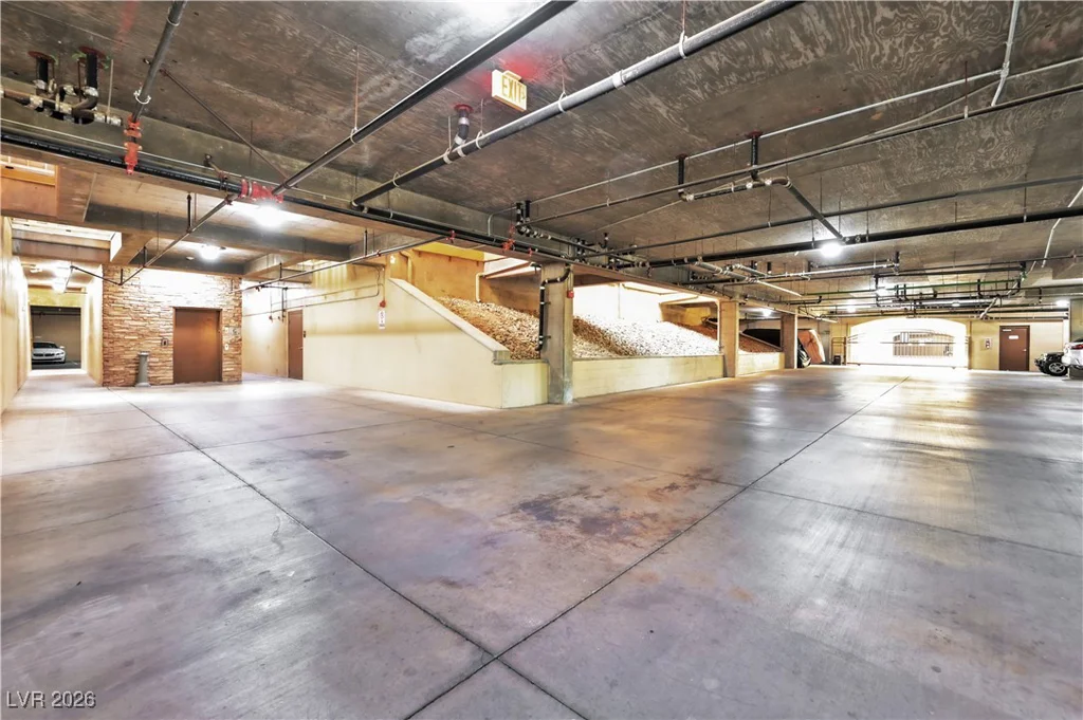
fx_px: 451
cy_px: 360
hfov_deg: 100.4
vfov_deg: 77.2
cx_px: 542
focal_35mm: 15
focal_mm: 15
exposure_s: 1.3
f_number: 8
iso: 500
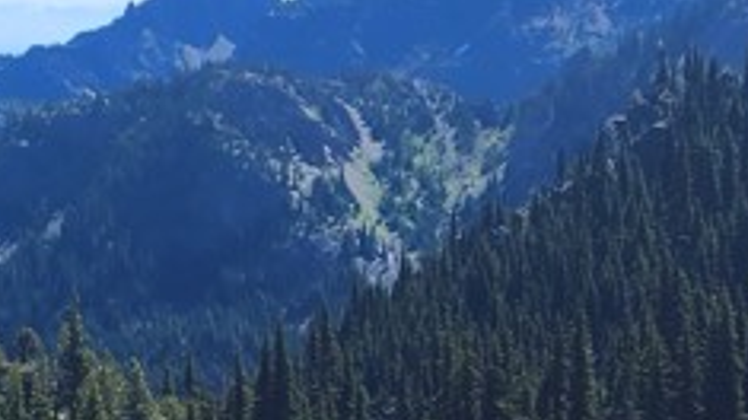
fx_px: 2538
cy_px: -51
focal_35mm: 128
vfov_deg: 9.4
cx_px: -299
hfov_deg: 15.7
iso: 12
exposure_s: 1/1016
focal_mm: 6.4
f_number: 1.8
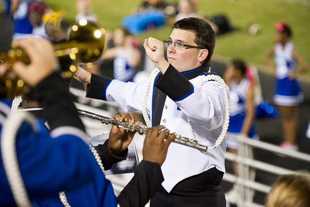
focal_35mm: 185
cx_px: 155
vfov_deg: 7.4
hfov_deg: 11.1
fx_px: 1592
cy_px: 104
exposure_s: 1/125
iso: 4000
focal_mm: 185
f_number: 4
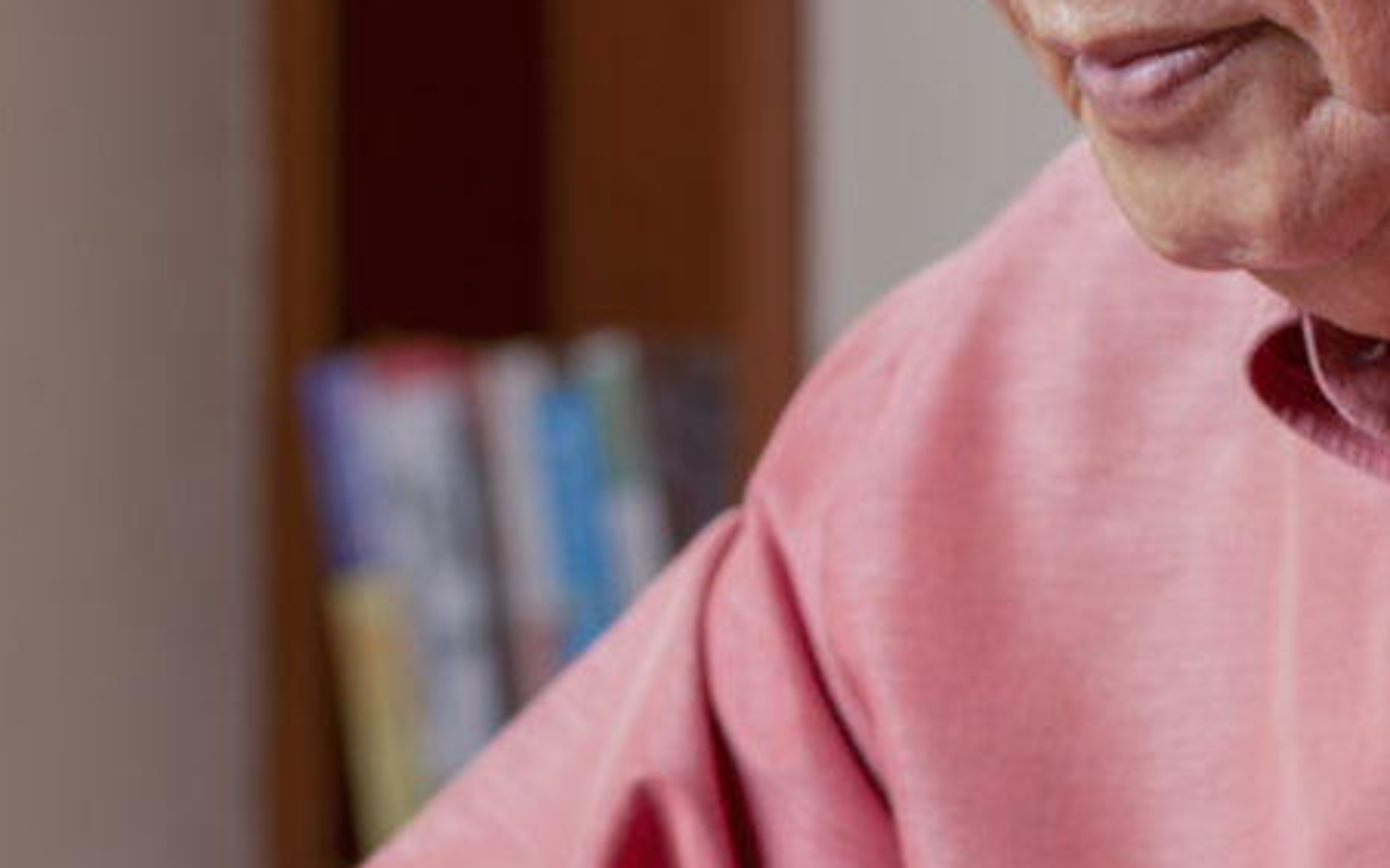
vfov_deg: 7.5
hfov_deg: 12.0
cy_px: 842
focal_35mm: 174
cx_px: 463
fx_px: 6590
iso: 100
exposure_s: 1/200
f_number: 3.2
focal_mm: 50
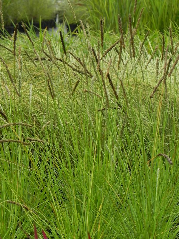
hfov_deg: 8.1
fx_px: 1269
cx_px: 90
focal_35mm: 184
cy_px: 120
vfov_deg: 10.7
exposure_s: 1/125
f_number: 5
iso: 160
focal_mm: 32.7
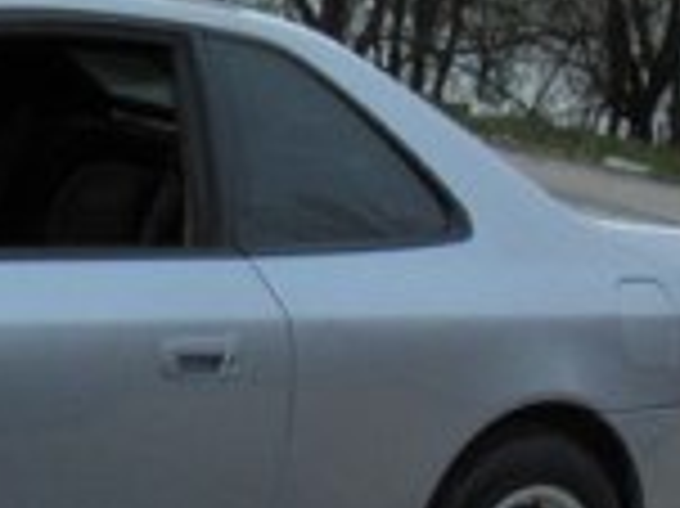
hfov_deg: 11.9
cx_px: 982
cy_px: 1308
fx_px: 3121
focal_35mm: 159
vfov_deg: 8.4
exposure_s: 1/60
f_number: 5.9
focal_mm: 5.5
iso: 50
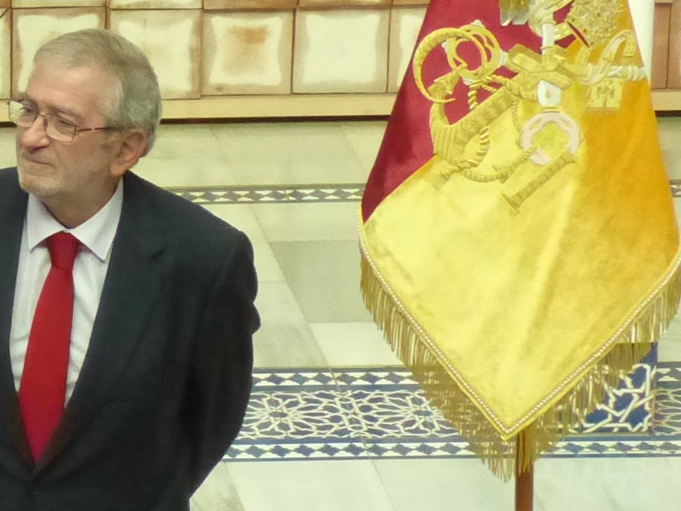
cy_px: 427
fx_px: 7890
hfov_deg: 4.9
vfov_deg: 3.7
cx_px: -485
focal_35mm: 401
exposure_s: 1/2000
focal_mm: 18.3
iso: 800
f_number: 2.8
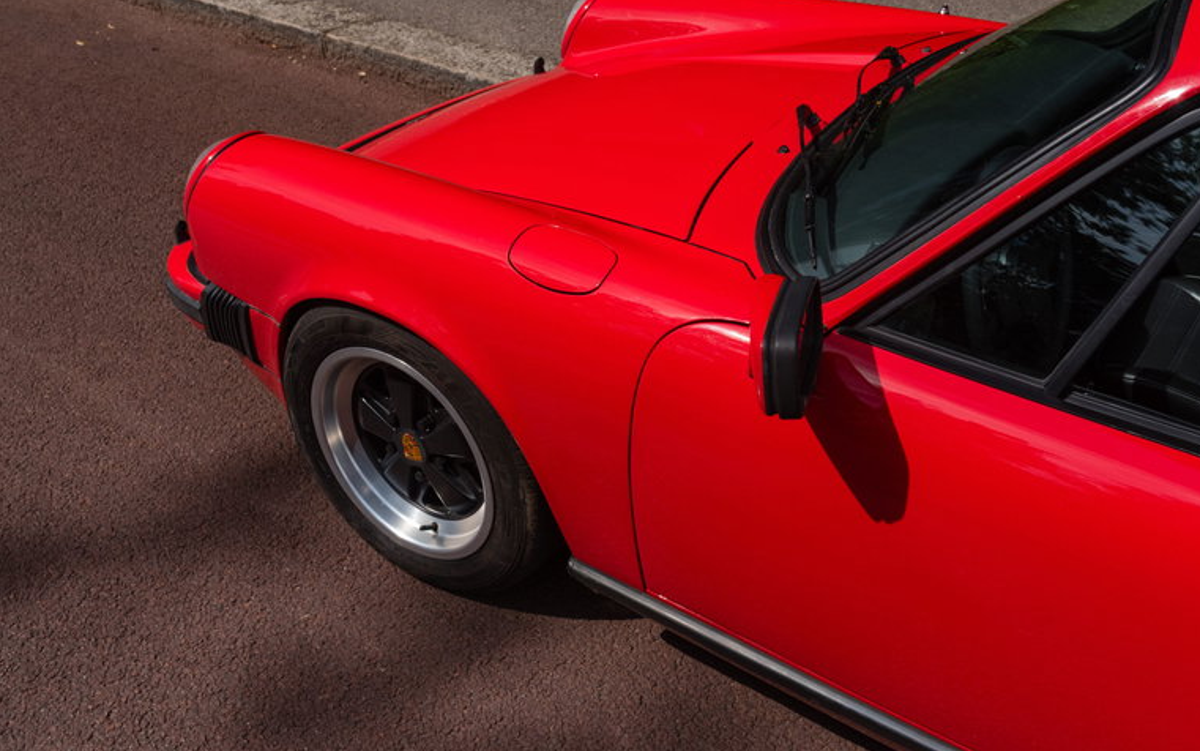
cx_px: 602
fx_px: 1178
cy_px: 348
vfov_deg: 35.3
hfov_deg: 54.0
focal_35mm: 36
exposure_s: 1/1000
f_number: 9
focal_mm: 35
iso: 1600
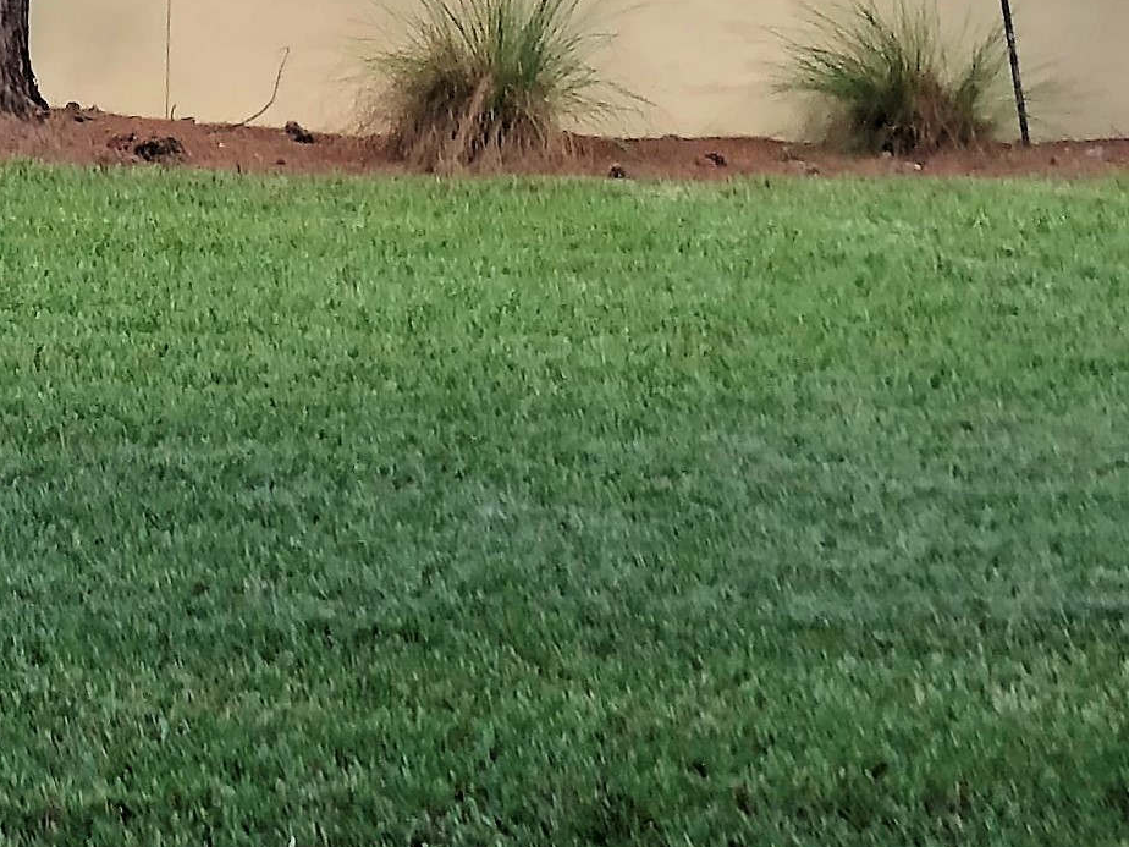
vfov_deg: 12.3
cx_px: -544
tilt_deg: -10.9
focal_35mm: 120
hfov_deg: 15.2
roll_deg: +2.0
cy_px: 328
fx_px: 3914
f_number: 1.8
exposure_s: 1/398
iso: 20
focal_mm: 3.99
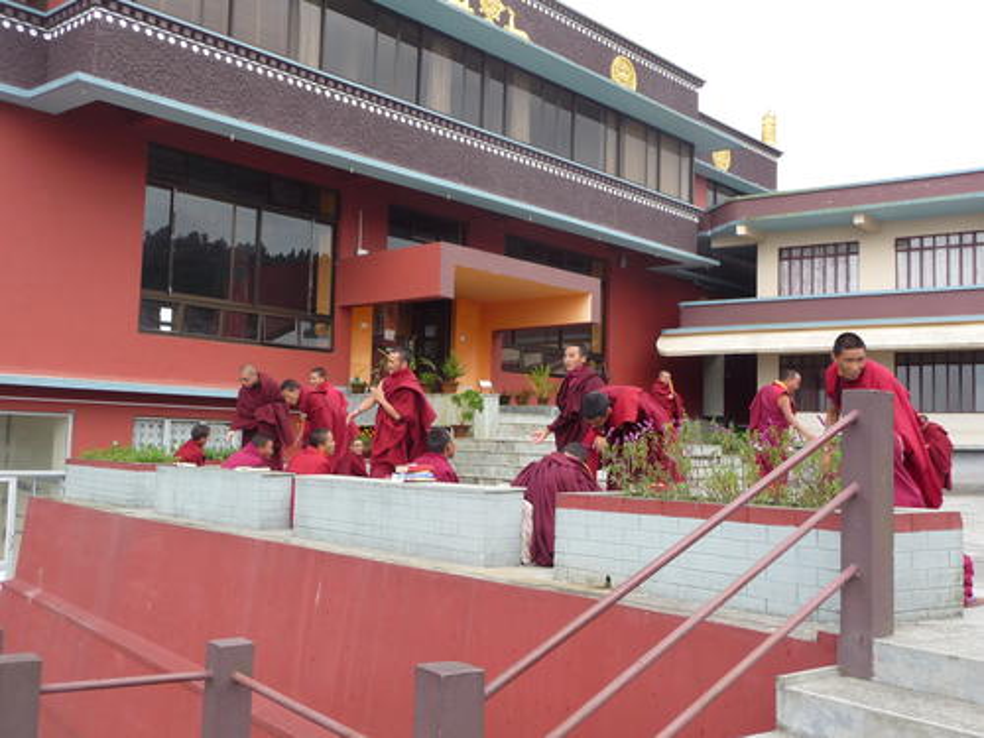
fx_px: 1023
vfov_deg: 39.7
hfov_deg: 51.4
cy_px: 369
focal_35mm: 36
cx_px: 492
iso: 100
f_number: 3.7
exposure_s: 1/60
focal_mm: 6
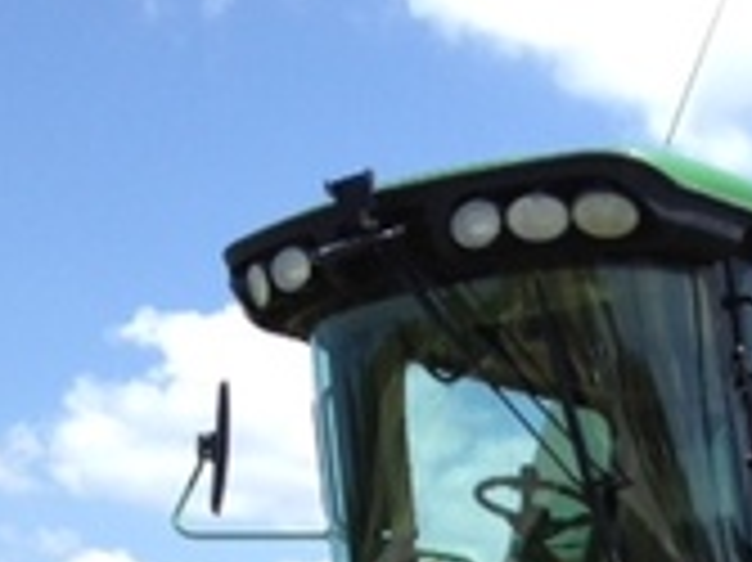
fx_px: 2475
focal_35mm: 114
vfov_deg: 12.4
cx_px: 1027
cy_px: 827
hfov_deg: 16.2
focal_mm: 4.28
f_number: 2.4
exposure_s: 1/1022
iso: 64
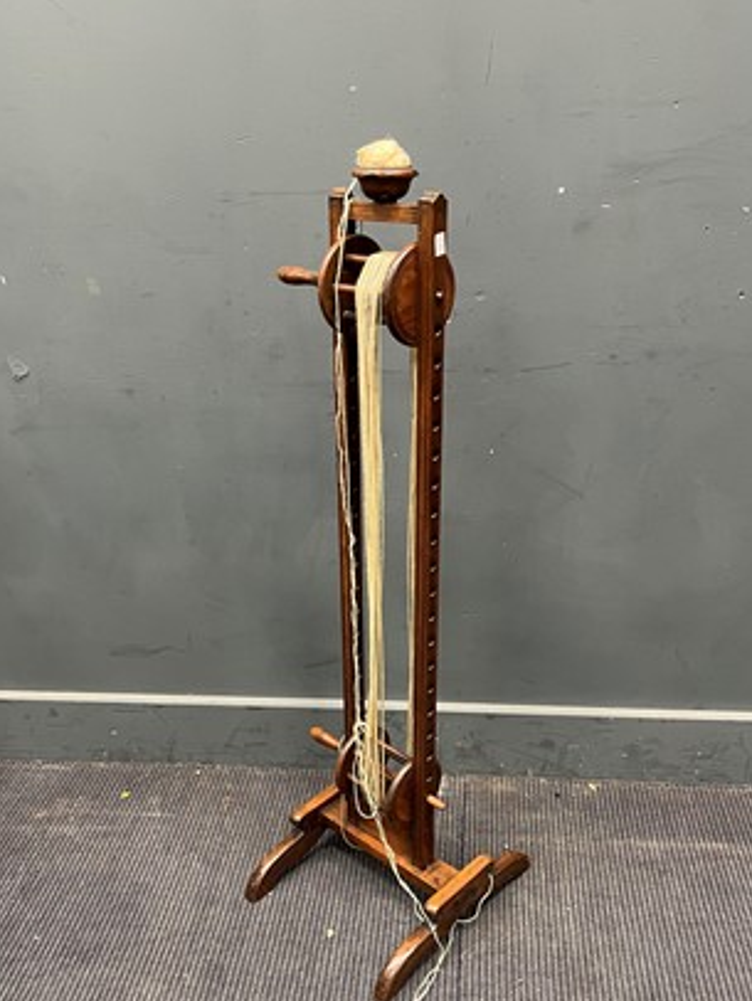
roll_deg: +1.8
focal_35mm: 32
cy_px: 567
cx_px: 371
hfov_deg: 44.2
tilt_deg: -25.8
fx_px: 926
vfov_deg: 56.6
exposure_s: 1/50
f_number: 1.6
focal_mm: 5.1
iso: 200
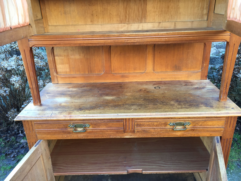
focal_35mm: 29
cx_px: 120
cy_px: 90
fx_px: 202
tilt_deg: -23.8
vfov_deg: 48.2
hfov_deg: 61.7
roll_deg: +0.2
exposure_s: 1/50
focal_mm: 4.15
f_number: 2.2
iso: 40
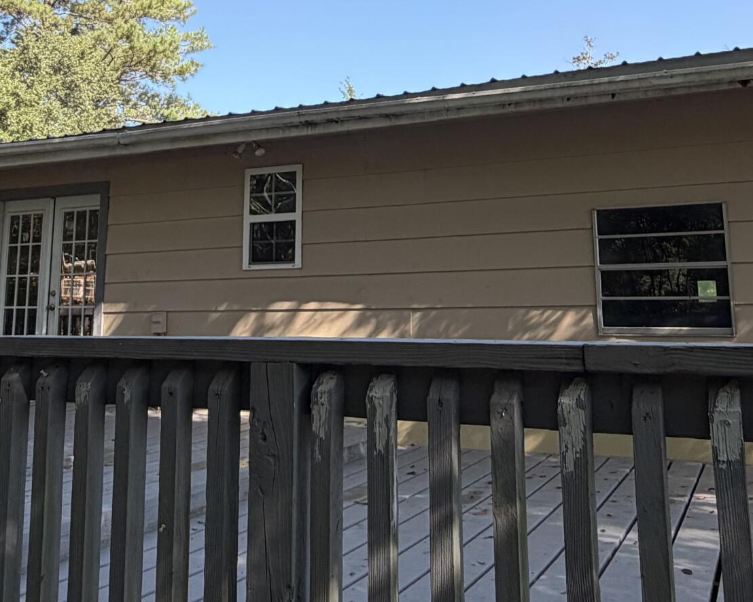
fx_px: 824
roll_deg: +0.4
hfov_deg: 49.1
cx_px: 388
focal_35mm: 37
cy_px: 165
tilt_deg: +11.2
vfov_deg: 39.3
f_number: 2.2
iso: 50
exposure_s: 1/502
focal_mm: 2.22
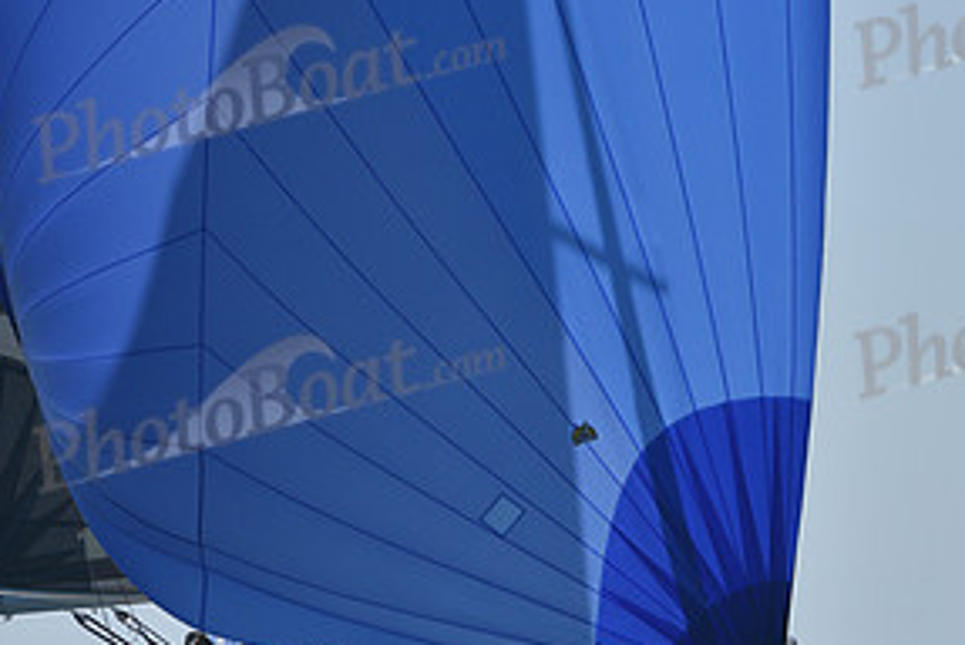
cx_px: 683
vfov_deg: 3.4
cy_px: 532
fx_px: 10840
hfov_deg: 5.1
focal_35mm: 404
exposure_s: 1/1000
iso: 250
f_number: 7.1
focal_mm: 200
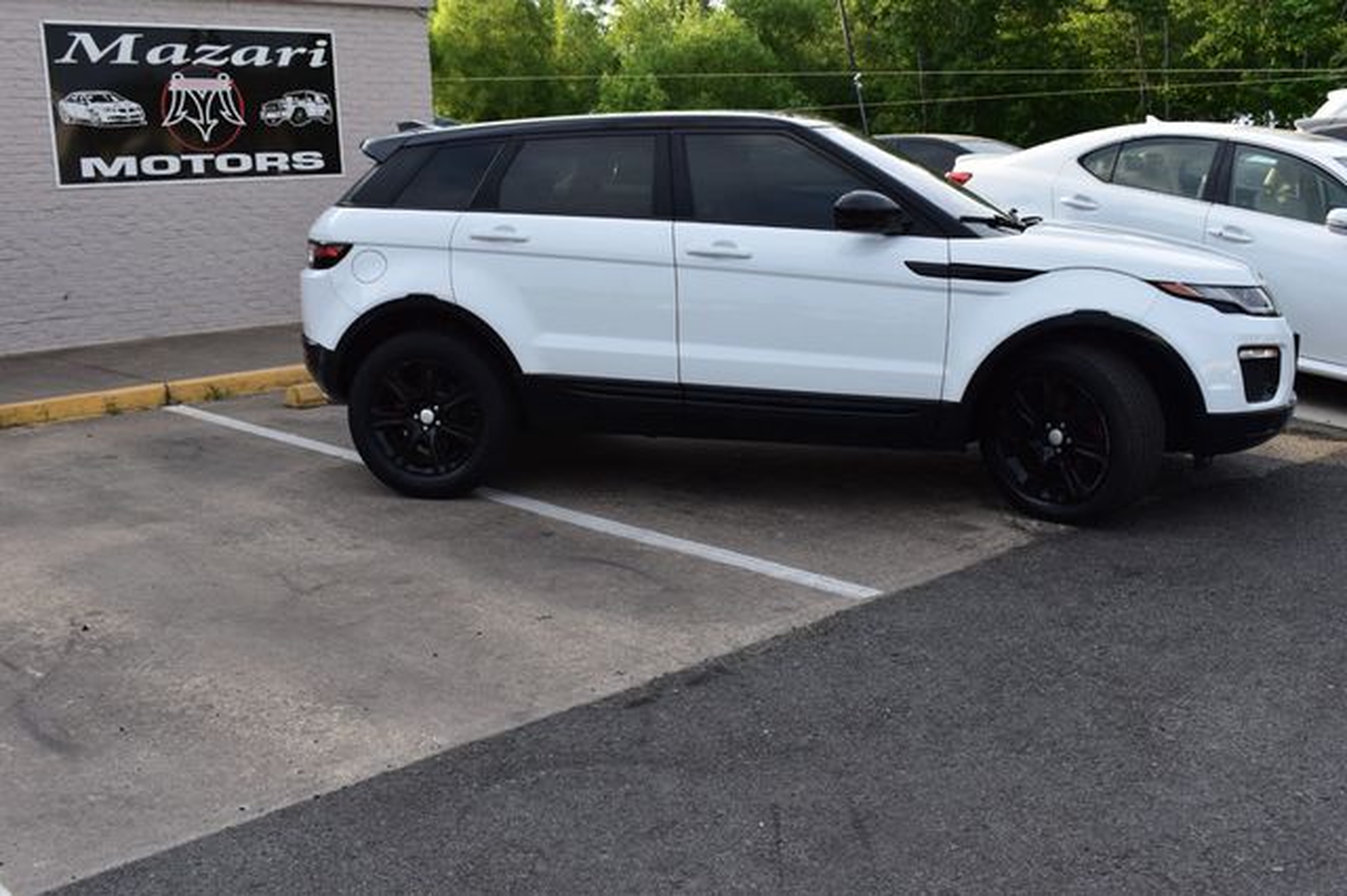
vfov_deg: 36.8
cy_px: 448
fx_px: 1346
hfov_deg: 53.2
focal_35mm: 36
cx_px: 674
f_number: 10
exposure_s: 1/320
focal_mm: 24
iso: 400
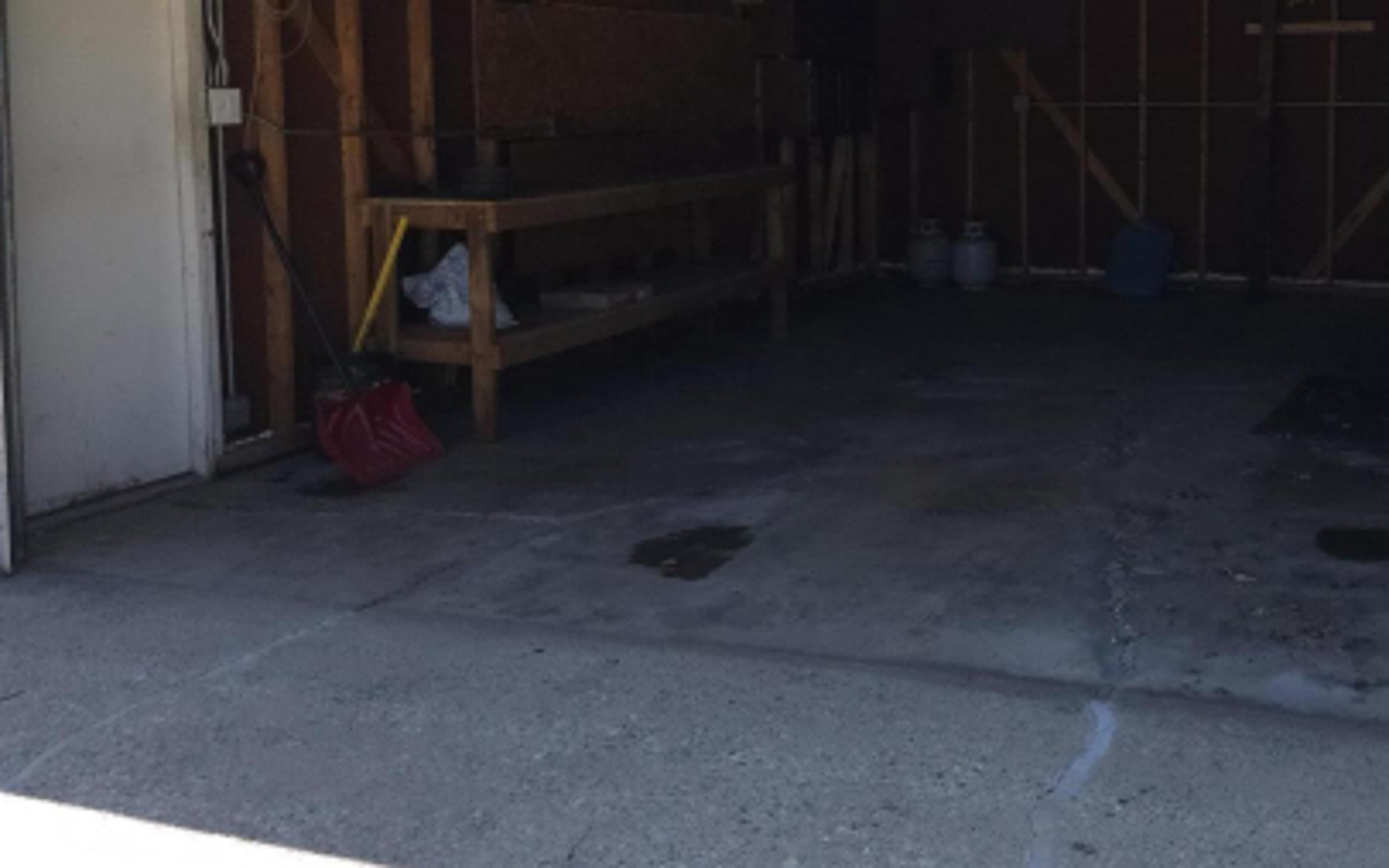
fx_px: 1515
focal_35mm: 40
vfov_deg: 31.4
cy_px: 215
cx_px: 1035
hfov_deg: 47.5
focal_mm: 6.3
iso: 800
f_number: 1.7
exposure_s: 1/8000
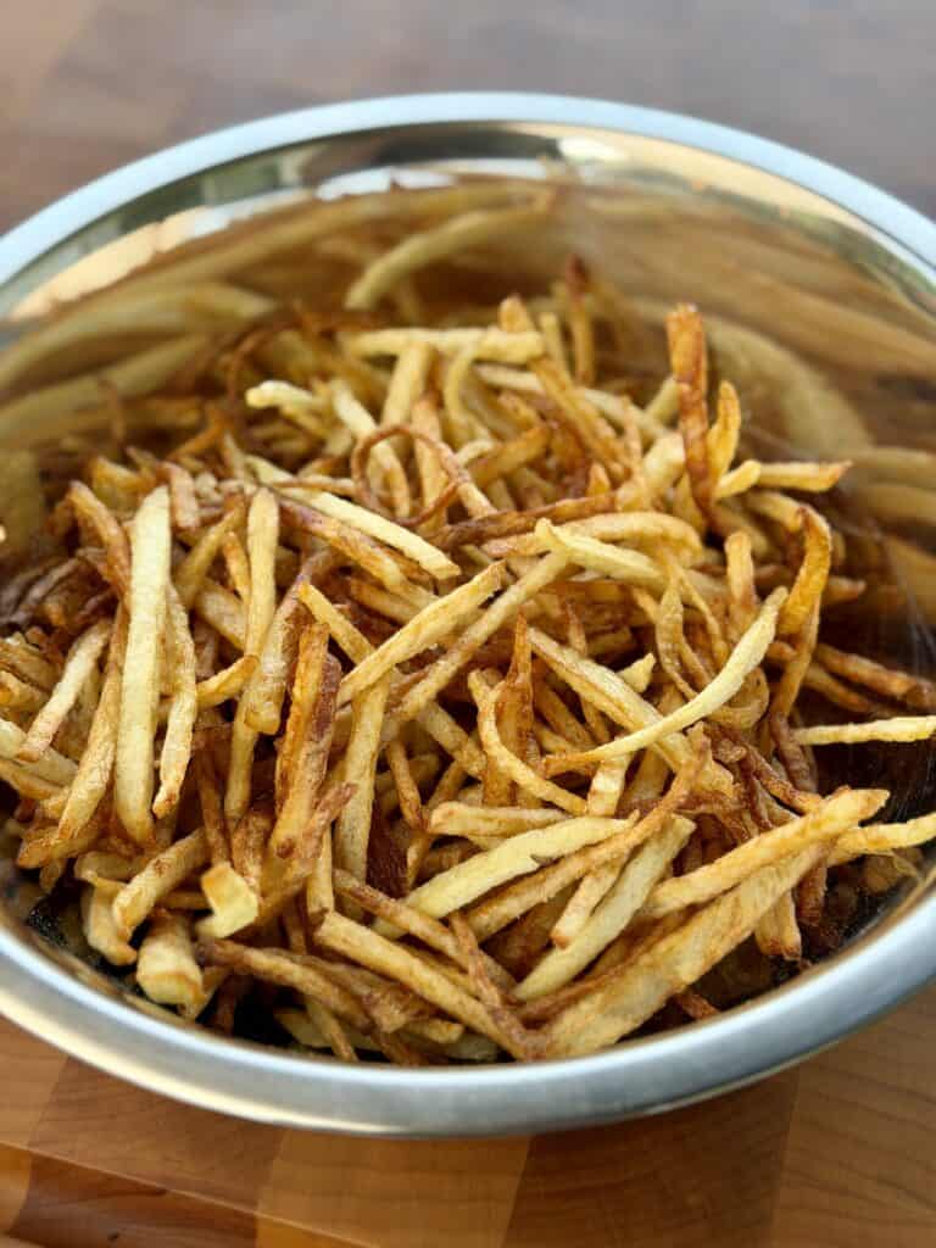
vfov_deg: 39.7
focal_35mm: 48
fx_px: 1731
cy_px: 624
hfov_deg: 30.3
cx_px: 468
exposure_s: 1/625
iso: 80
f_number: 1.78
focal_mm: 6.76
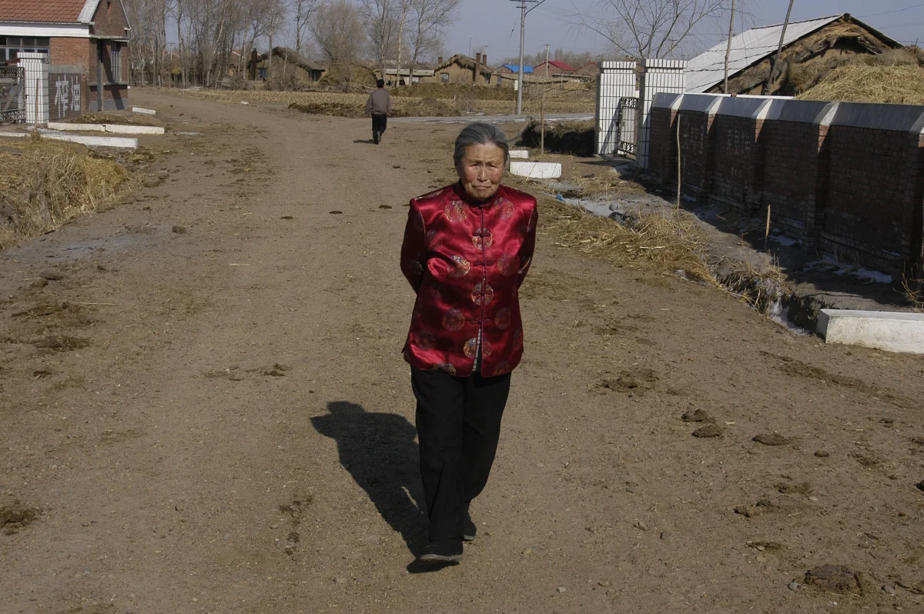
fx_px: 1346
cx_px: 462
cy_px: 307
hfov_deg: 37.9
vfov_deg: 25.7
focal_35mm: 52
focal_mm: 35
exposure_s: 1/320
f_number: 11
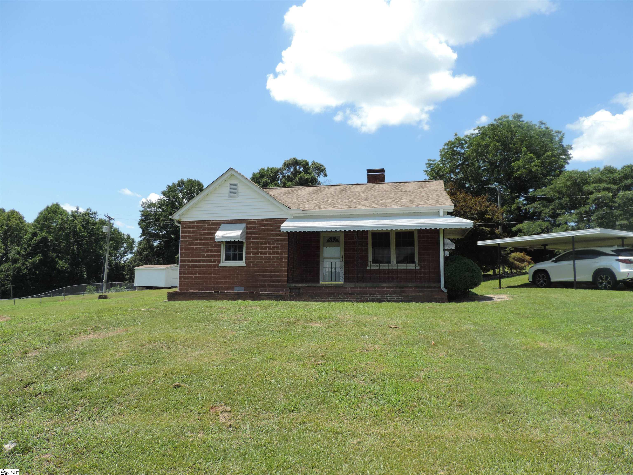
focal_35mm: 24
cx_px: 316
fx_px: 439
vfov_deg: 56.8
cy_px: 238
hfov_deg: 71.6
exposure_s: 1/800
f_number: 3
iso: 80
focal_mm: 4.3
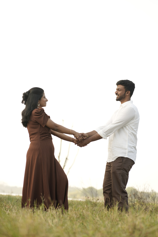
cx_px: 79
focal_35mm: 85
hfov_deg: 16.1
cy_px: 118
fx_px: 560
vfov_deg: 23.9
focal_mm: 85
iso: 100
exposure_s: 1/250
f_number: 3.2
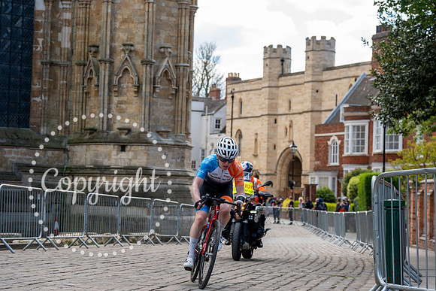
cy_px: 146
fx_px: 1005
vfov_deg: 16.5
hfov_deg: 24.5
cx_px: 218
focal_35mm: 83
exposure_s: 1/1000
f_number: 5
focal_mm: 83
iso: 640
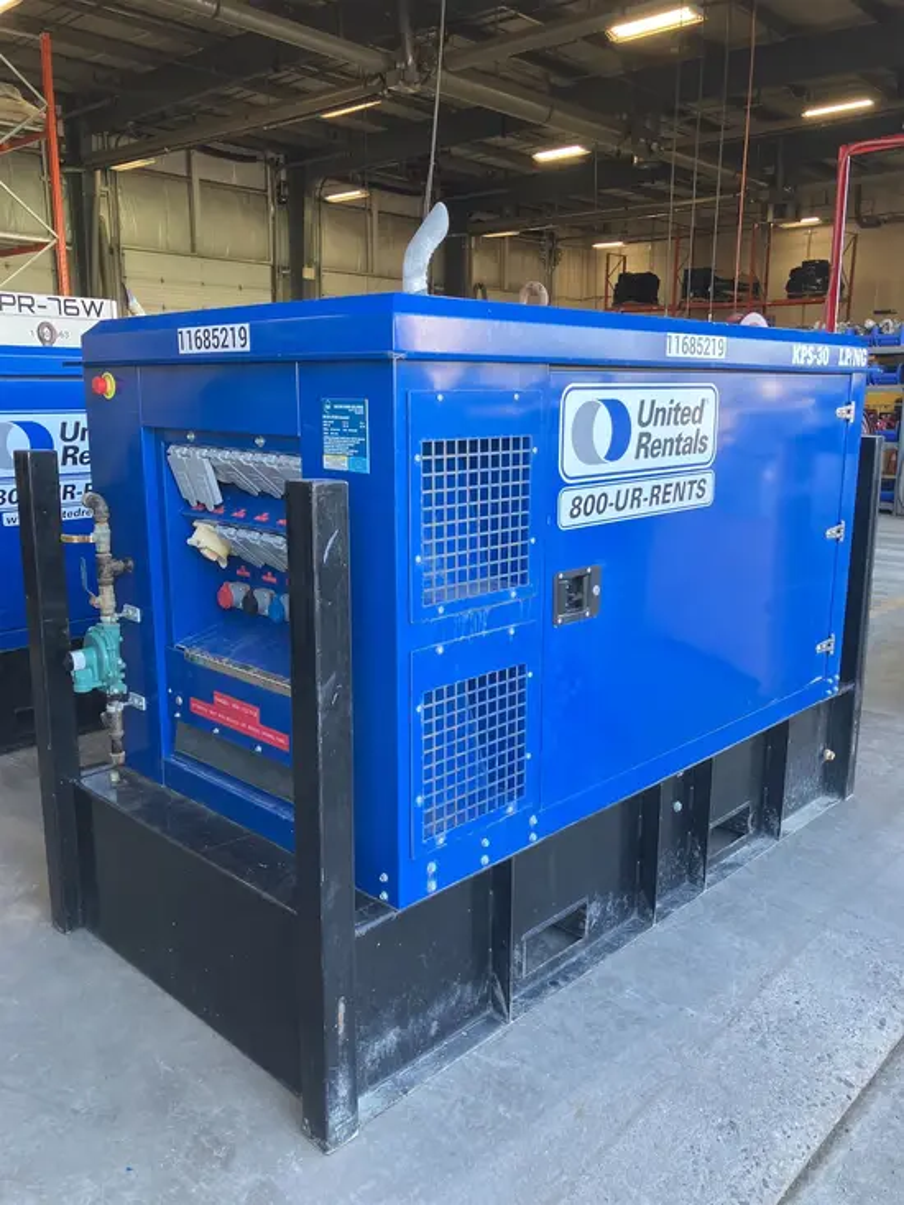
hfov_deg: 49.8
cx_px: 452
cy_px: 602
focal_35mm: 28
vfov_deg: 63.4
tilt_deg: -12.5
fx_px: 975
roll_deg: -1.0
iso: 80
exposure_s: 1/121
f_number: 1.8
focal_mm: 3.99
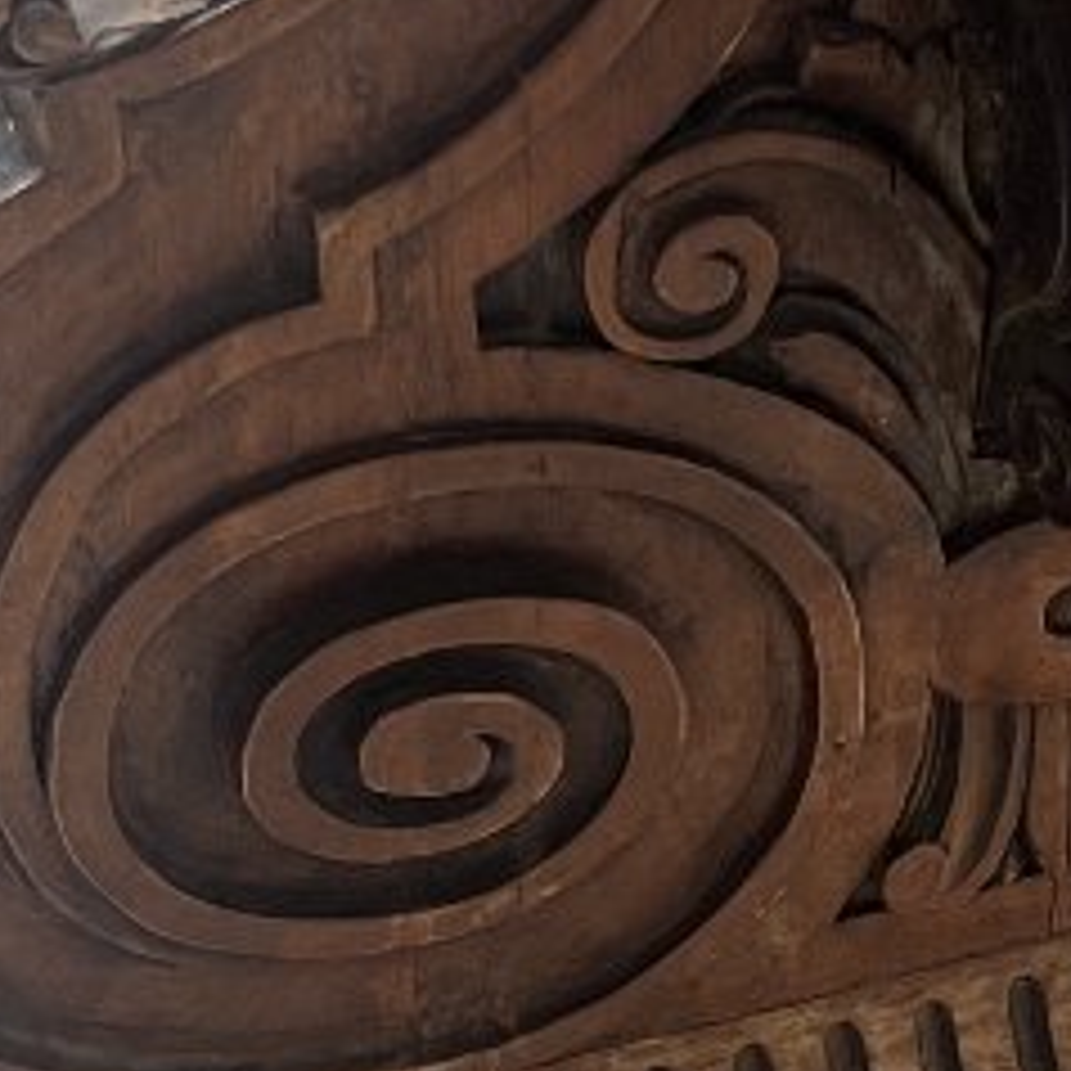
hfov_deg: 14.8
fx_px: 4060
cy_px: 418
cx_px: 1084
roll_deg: -3.7
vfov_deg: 15.0
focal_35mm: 116
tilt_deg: -35.3
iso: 125
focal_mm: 5.7
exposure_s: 1/63
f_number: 1.5
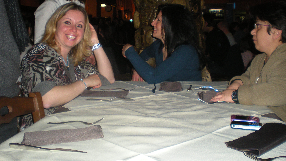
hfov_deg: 48.4
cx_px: 141
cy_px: 65
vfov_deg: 28.3
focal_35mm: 42
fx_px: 319
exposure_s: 1/60
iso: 151
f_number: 3.1
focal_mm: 6.3
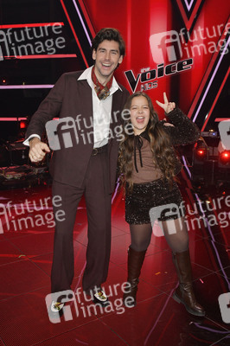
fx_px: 298
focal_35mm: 31
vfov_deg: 60.3
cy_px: 173
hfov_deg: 42.3
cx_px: 115
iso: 2500
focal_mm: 31
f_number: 7.1
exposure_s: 1/200
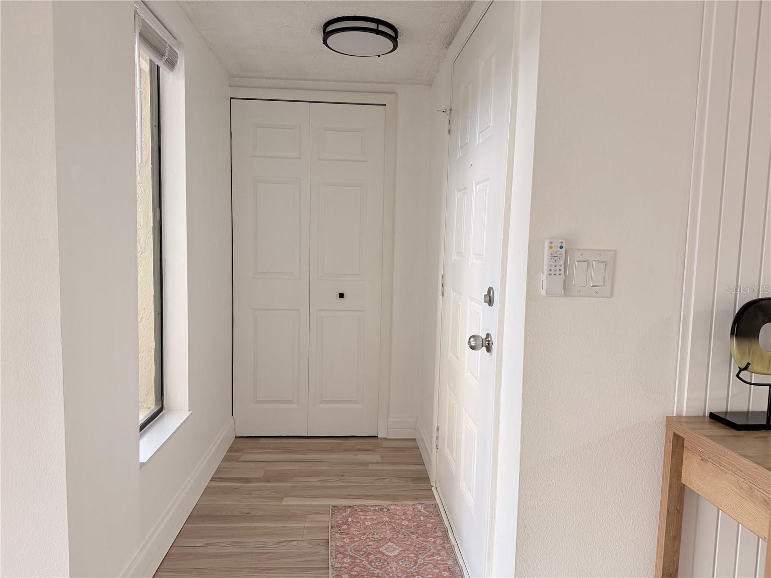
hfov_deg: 71.6
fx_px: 535
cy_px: 289
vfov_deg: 56.8
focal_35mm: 24
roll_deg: -1.0
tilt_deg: -5.6
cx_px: 386
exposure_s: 1/60
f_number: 1.78
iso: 160
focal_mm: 6.76
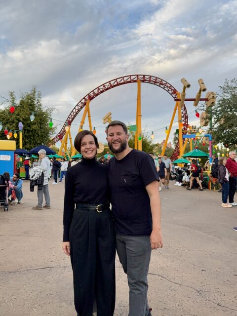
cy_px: 158
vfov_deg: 71.6
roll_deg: +0.5
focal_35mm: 24
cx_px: 118
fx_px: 219
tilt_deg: +2.5
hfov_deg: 56.8
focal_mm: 6.76
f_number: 1.78
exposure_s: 1/470
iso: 80
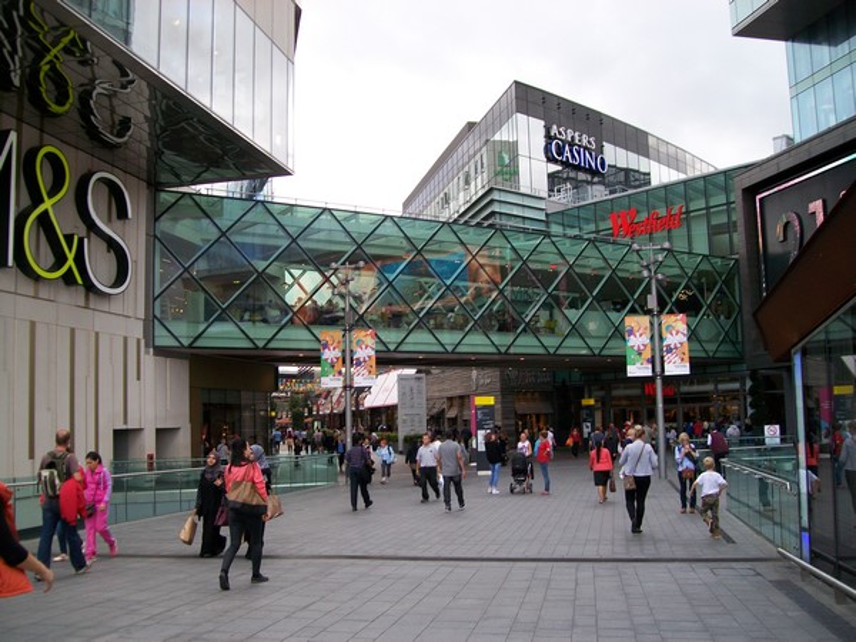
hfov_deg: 54.0
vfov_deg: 41.8
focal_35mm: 34
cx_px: 428
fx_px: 841
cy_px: 321
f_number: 2.7
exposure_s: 1/200
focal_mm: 6.1
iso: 64
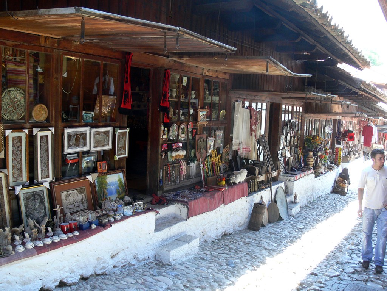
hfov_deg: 52.6
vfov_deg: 40.7
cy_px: 146
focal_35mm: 35
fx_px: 391
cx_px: 194
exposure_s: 1/50
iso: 100
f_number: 3.6
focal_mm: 7.4
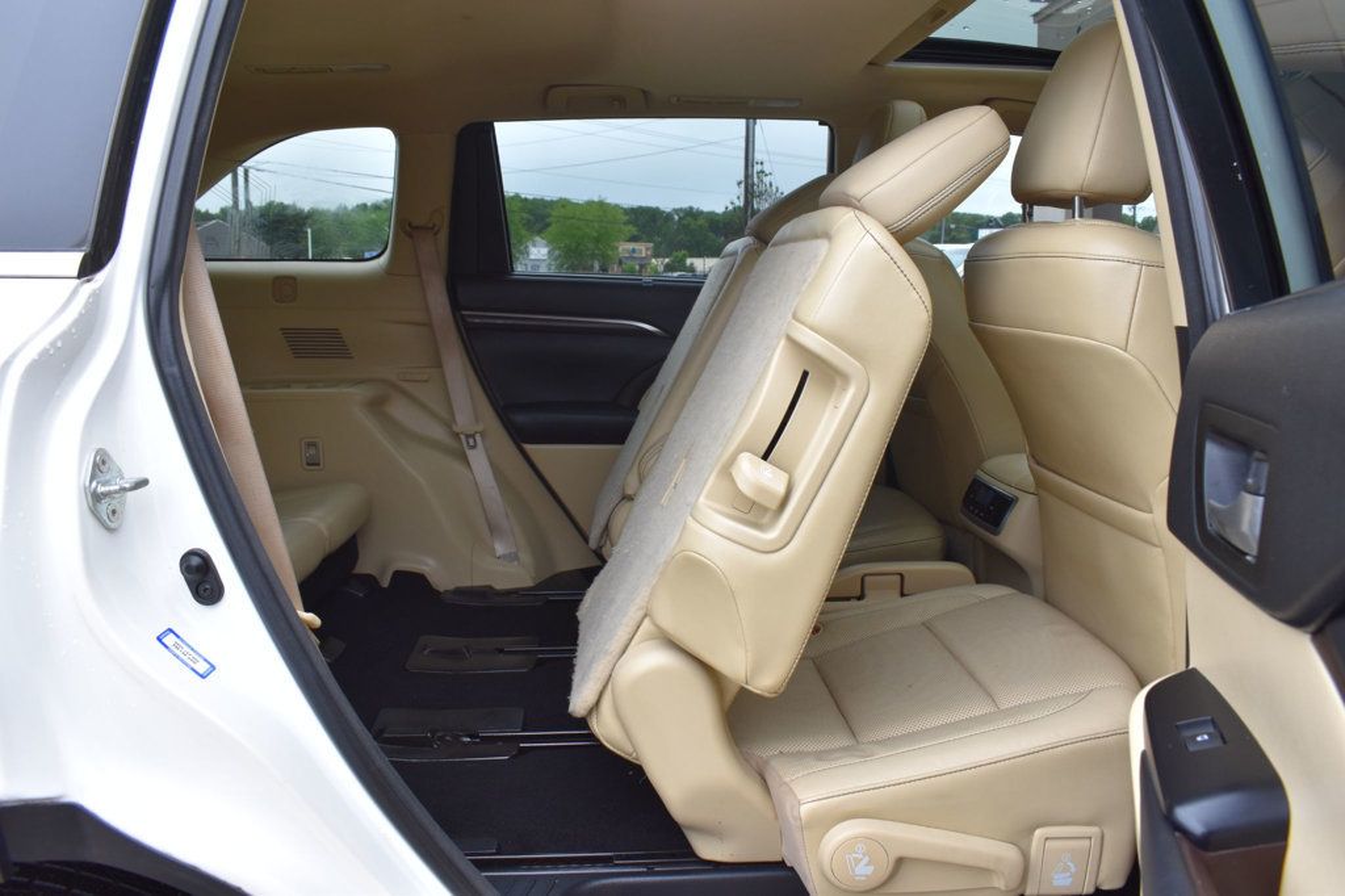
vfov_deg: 47.9
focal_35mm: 27
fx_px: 1008
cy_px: 448
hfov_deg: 67.4
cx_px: 672
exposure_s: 1/160
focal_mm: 18
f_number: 8
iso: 400
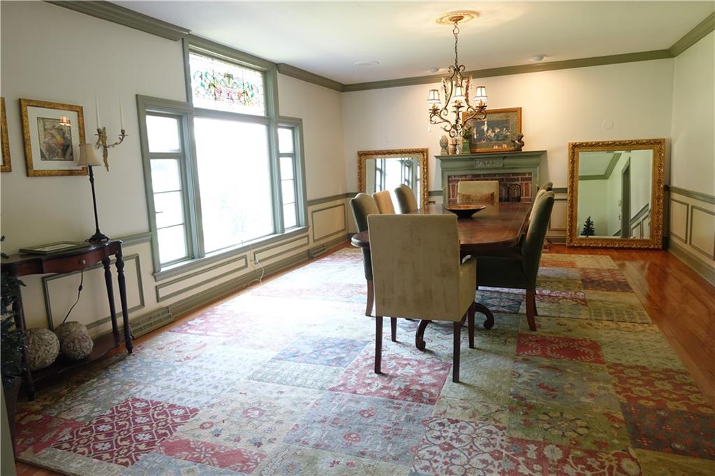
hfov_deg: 73.8
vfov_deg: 53.1
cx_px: 358
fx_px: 476
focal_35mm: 24
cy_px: 238
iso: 320
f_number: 2.8
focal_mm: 8.8
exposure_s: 1/30
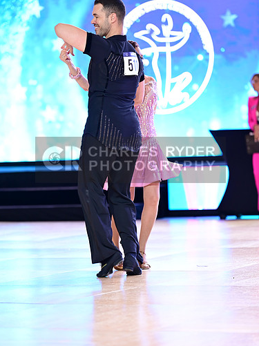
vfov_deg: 11.8
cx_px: 131
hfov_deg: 8.9
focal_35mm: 167
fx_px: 1668
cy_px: 160
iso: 1600
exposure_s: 1/250
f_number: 3.2
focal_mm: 150
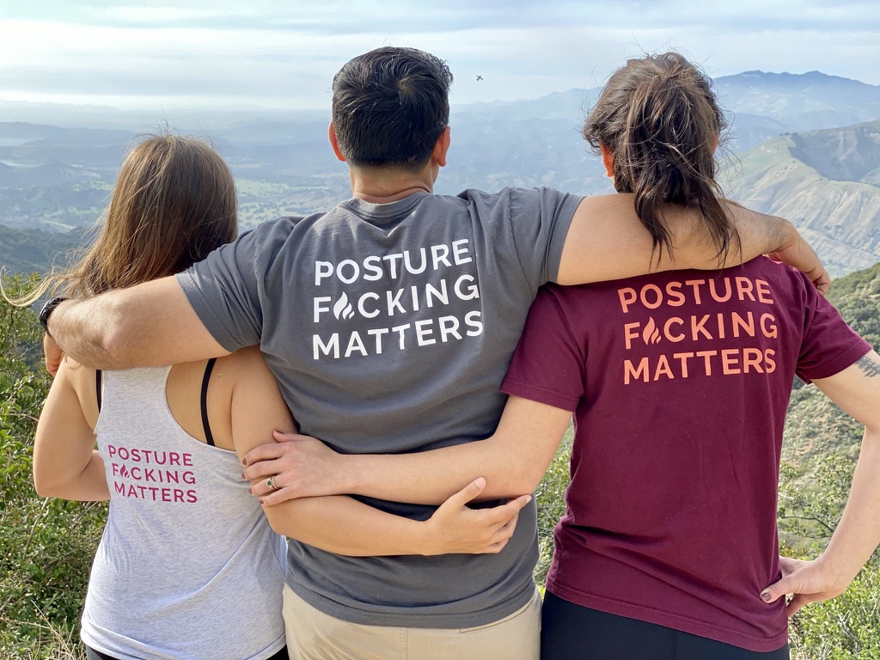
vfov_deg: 28.0
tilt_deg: -9.5
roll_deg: -1.2
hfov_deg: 36.8
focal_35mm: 52
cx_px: 440
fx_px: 1322
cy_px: 330
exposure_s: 1/207
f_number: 2
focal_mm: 6
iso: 20
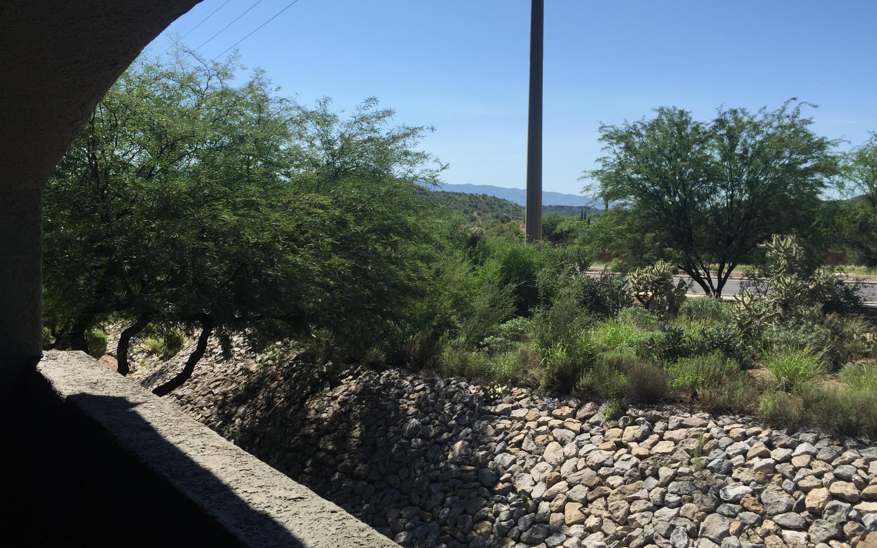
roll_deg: -2.4
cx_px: 436
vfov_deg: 40.5
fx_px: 741
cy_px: 247
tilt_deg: -1.3
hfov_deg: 61.2
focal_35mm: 31
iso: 32
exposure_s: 1/2475
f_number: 2.2
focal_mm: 4.15
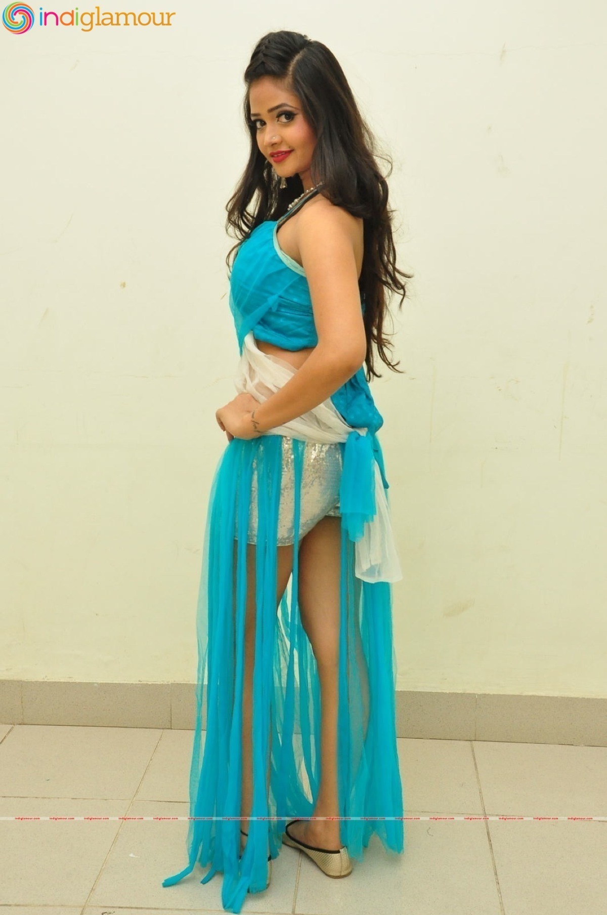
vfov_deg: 43.7
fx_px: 1142
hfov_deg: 29.8
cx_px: 304
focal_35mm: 45
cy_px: 458
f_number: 9
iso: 1600
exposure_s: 1/125
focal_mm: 30
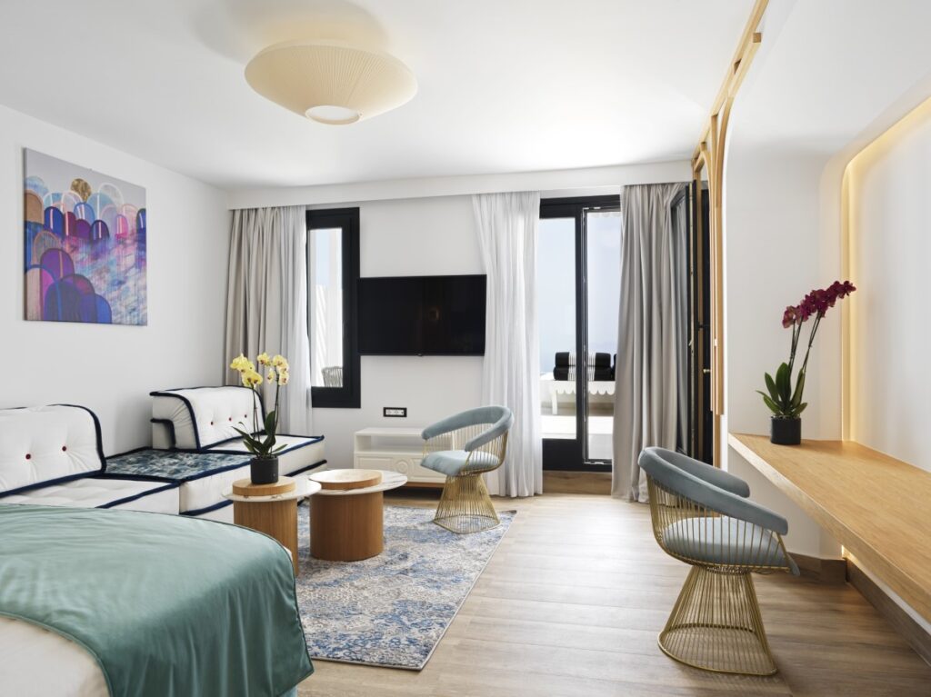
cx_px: 466
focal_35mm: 31
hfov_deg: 58.4
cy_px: 348
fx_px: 833
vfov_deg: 45.4
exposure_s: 1/4
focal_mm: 40
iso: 100
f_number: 11
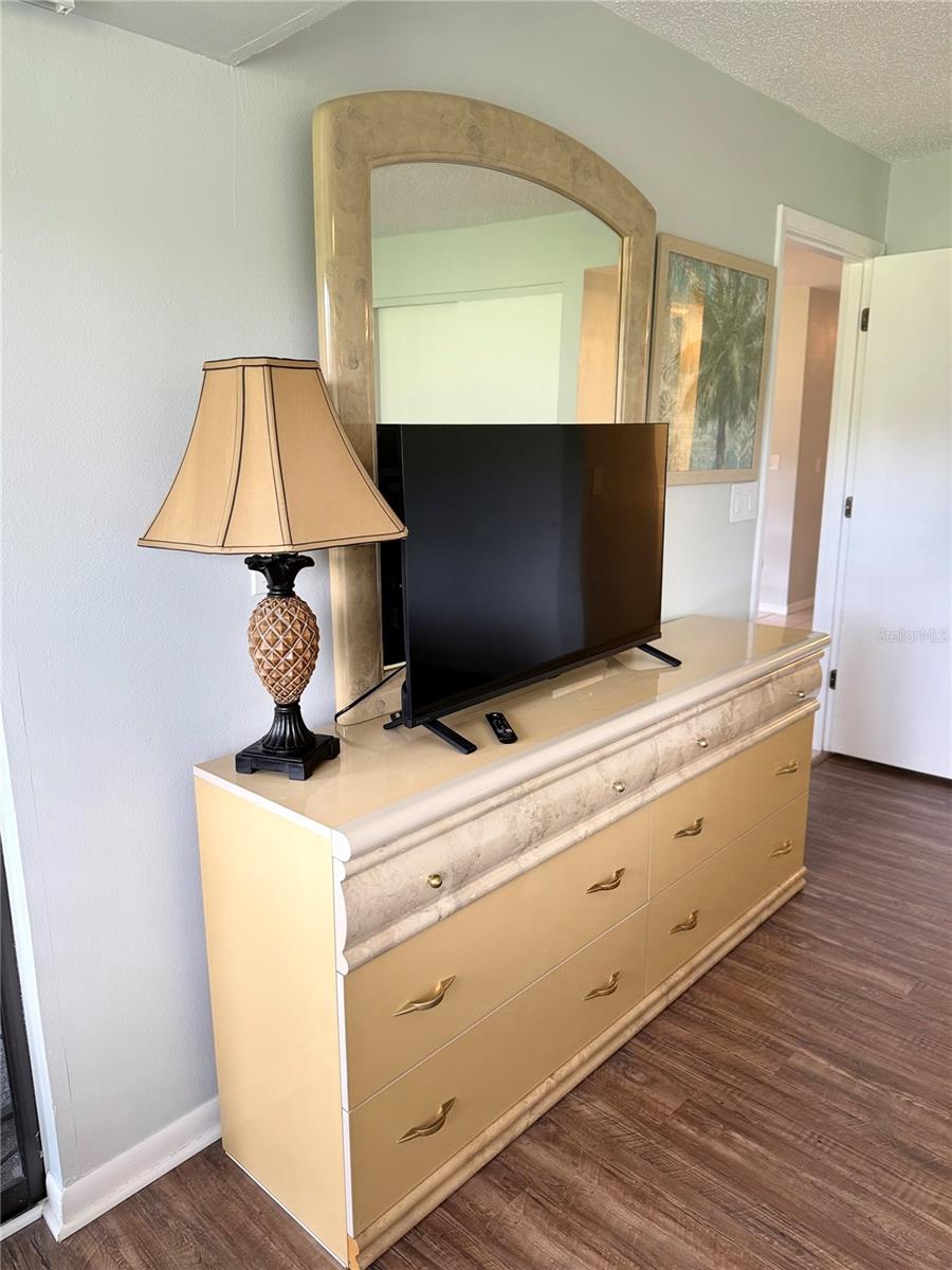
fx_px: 880
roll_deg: -0.2
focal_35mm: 24
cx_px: 476
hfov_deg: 56.8
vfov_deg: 71.6
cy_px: 635
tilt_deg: -13.1
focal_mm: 6.76
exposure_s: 1/120
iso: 160
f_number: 1.78
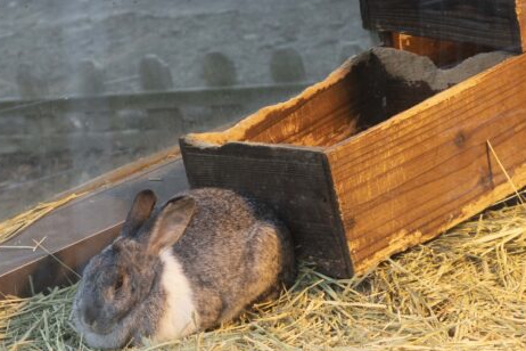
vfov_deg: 10.2
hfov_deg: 15.3
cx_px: 113
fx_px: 1943
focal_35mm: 133
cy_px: 371
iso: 1600
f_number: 5.6
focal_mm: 60
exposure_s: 1/160
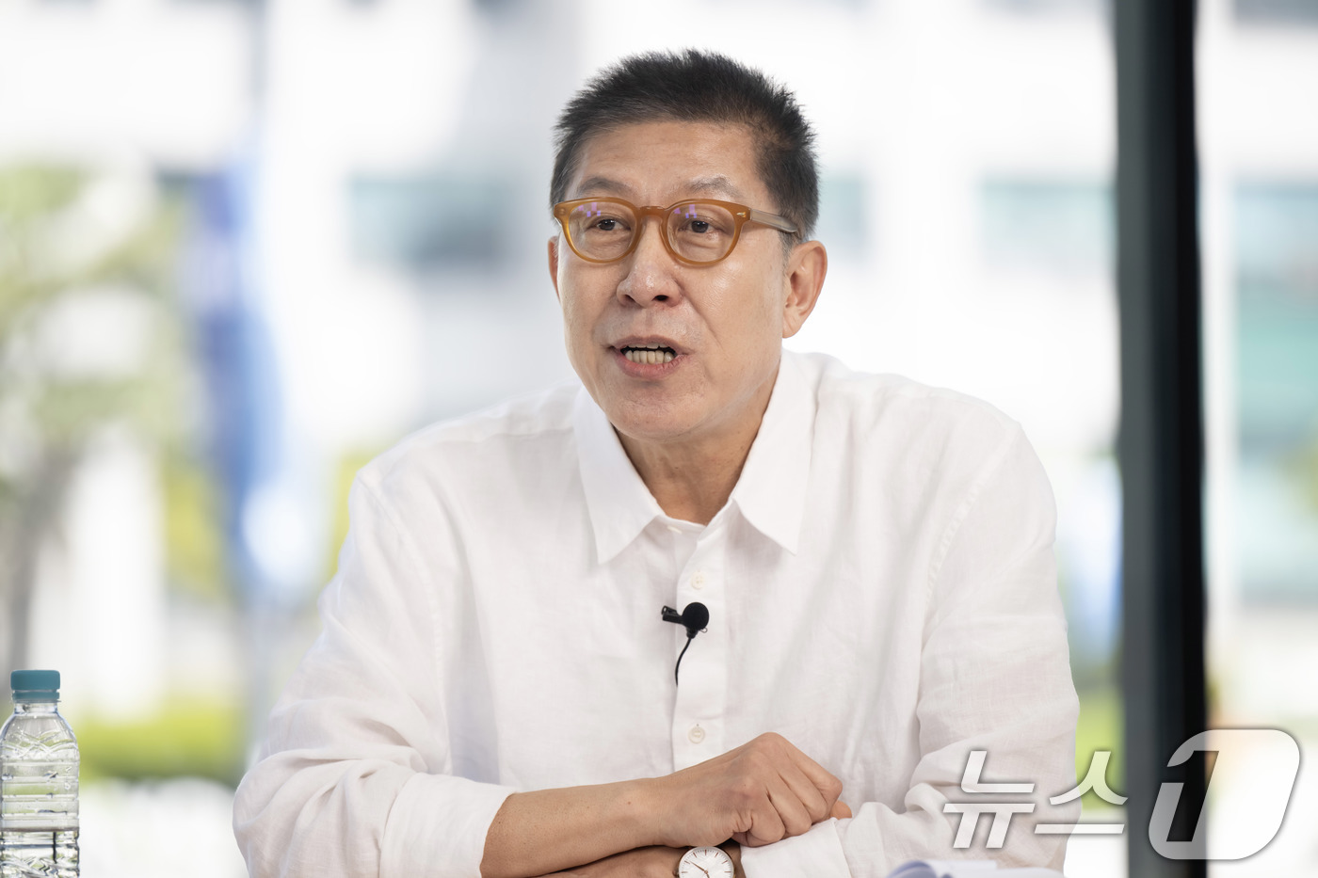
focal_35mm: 180
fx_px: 6589
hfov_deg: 11.4
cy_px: 439
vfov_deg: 7.6
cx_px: 659
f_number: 2.8
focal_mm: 180
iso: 400
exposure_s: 1/500
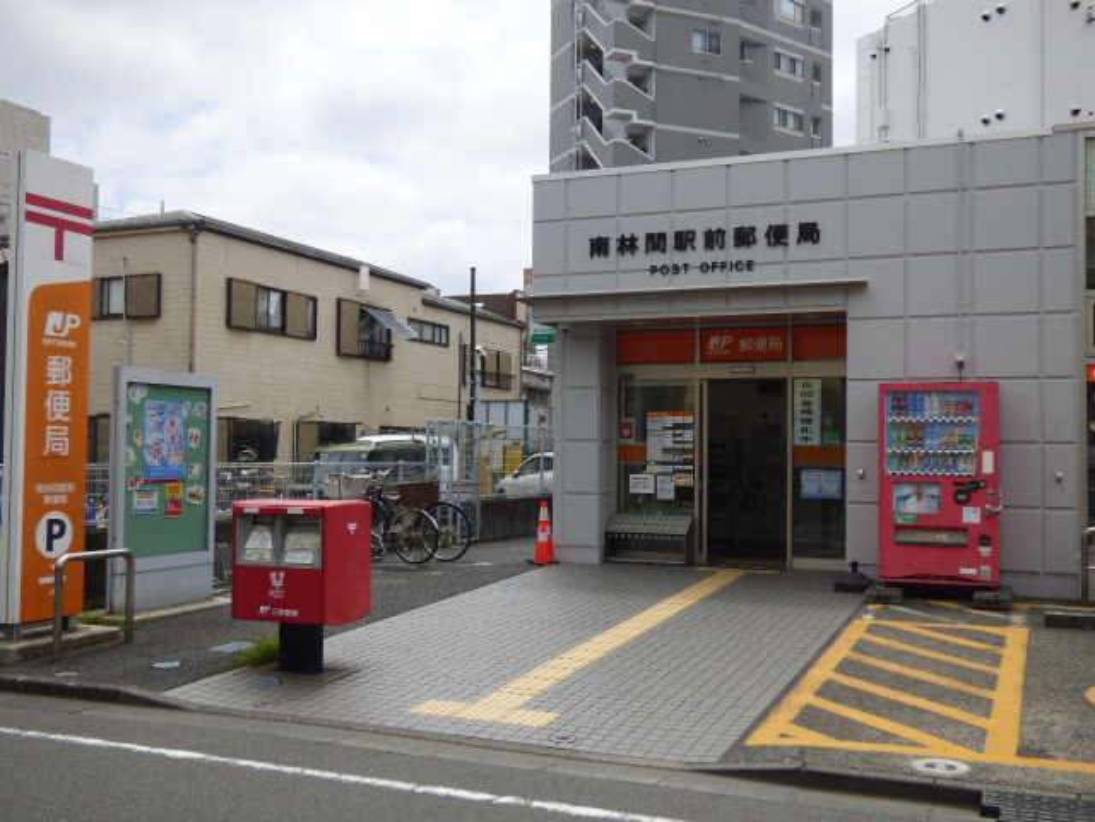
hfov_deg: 51.4
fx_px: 1139
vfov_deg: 39.7
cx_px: 548
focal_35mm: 36
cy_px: 411
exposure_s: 1/1000
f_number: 3.5
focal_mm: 6.47
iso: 100
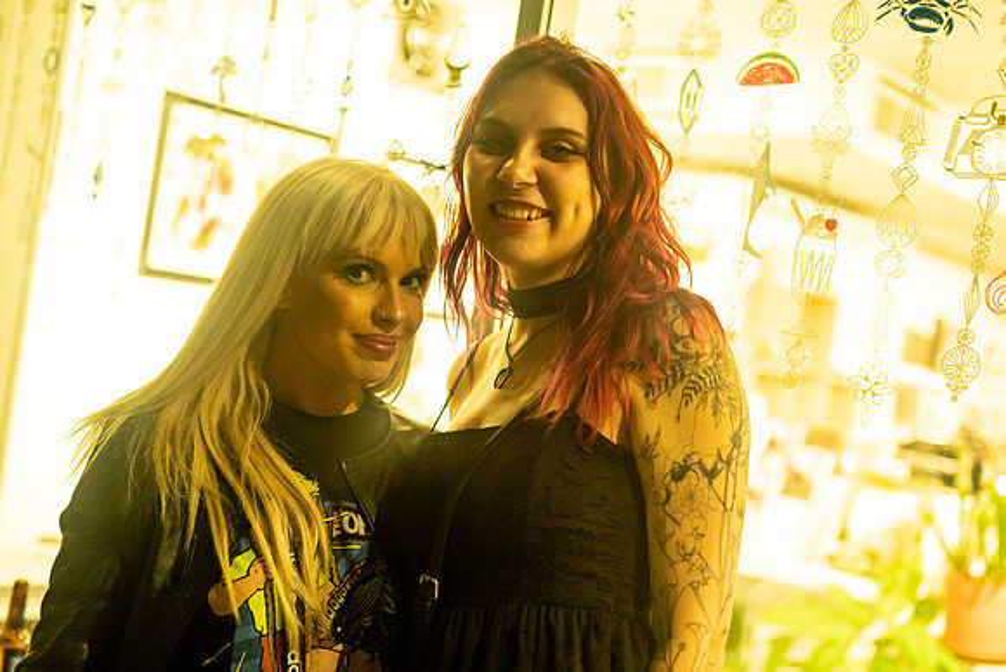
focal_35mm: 50
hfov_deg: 39.6
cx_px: 503
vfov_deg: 27.0
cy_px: 336
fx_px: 1397
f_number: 2.2
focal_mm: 50
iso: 2500
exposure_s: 1/160
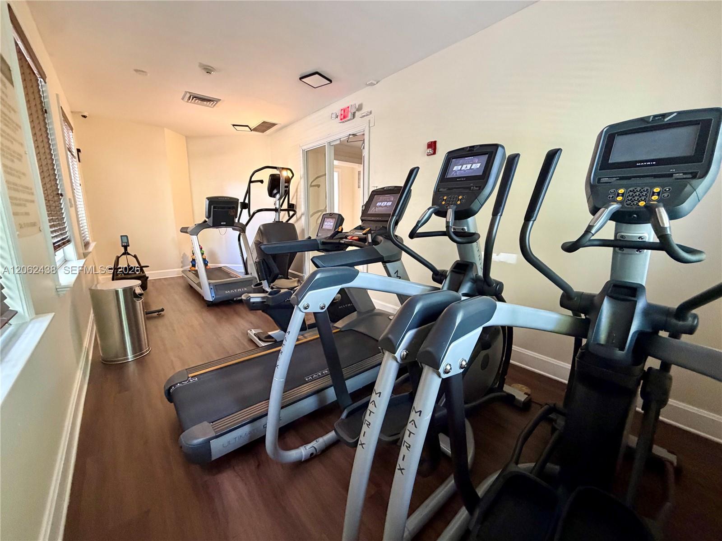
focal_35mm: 14
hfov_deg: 102.1
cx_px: 361
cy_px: 270
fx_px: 292
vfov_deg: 85.7
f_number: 2.2
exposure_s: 1/60
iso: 400
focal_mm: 2.22
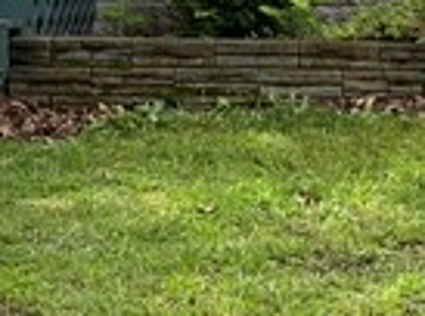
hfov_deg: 10.1
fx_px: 2388
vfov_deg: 6.9
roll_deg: -1.5
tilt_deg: +14.7
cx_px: 16
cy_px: -579
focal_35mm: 195
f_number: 1.8
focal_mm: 4.25
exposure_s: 1/816
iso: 32
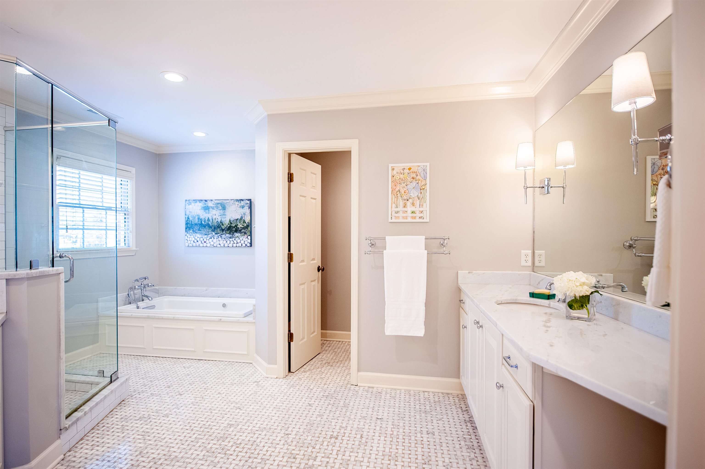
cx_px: 352
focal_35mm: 18
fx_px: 352
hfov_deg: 90.0
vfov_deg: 67.3
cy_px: 234
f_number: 2.8
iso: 800
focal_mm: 18
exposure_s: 1/1000
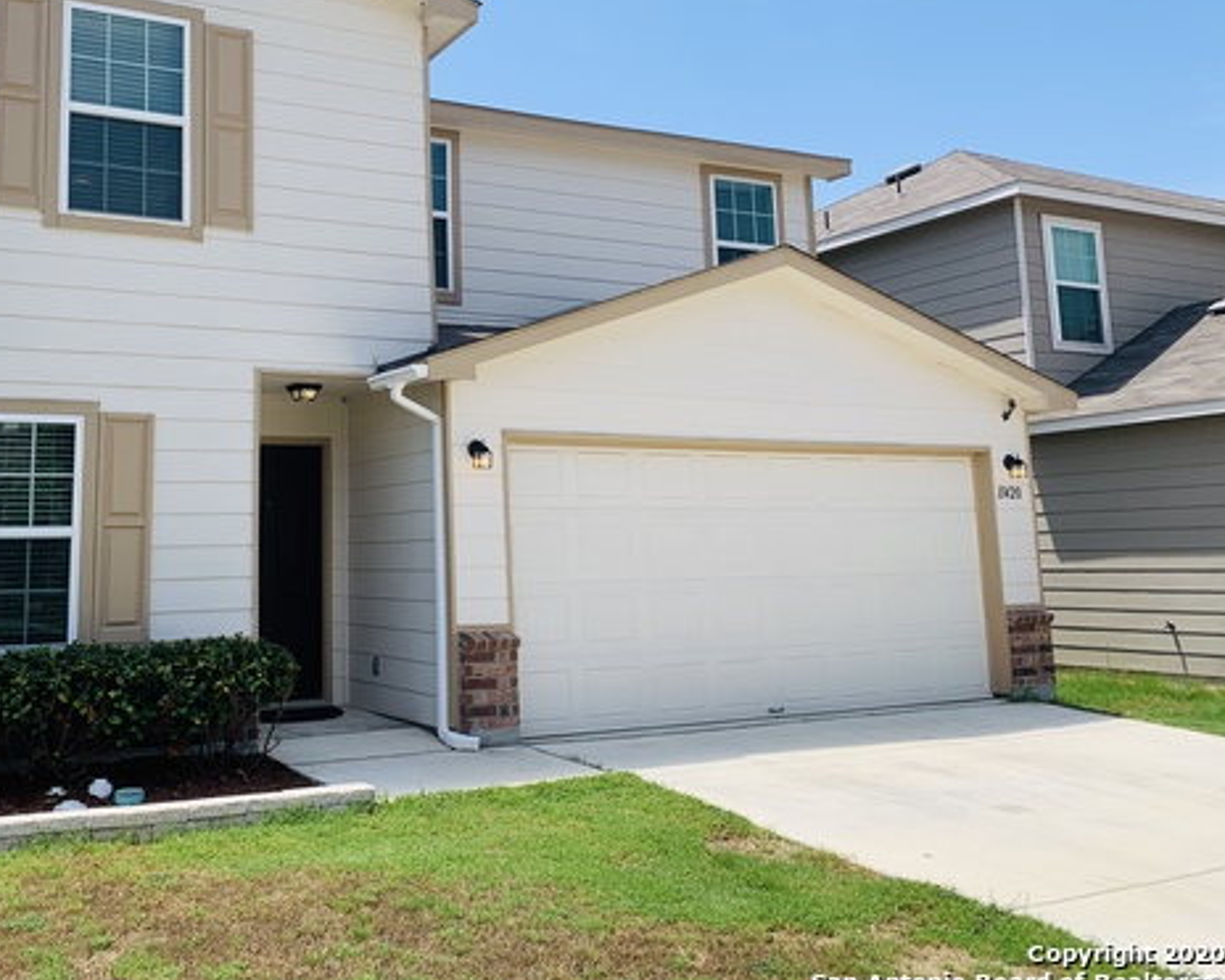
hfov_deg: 50.4
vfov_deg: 41.9
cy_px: 365
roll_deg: +1.2
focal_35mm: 35
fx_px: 1269
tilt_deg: +9.1
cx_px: 388
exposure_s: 1/2257
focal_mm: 4.25
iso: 25
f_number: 1.8
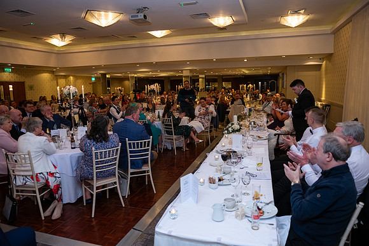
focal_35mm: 25
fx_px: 253
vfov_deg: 52.0
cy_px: 123
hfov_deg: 72.3
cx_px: 184
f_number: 3.5
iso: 1000
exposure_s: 1/160
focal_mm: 24
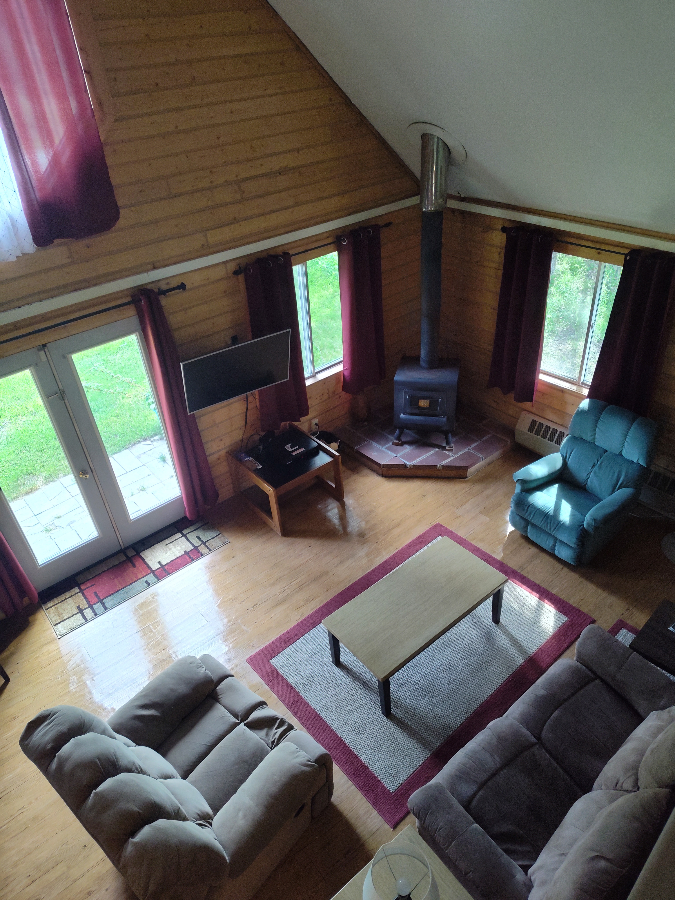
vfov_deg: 73.9
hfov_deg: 58.9
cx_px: 338
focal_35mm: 23
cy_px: 450
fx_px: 598
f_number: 1.8
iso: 844
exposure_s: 1/120
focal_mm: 5.56
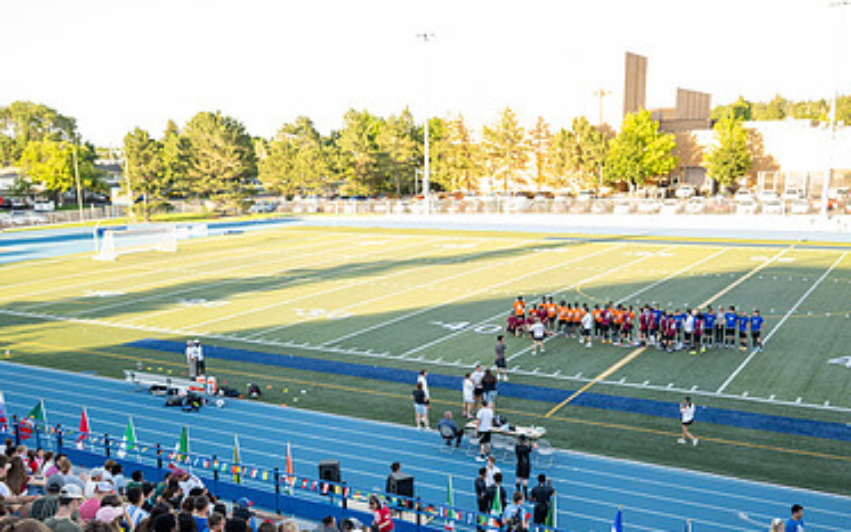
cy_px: 376
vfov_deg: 33.1
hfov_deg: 51.5
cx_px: 402
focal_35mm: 38
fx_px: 881
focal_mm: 24
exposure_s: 1/1250
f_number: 2.8
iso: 1250
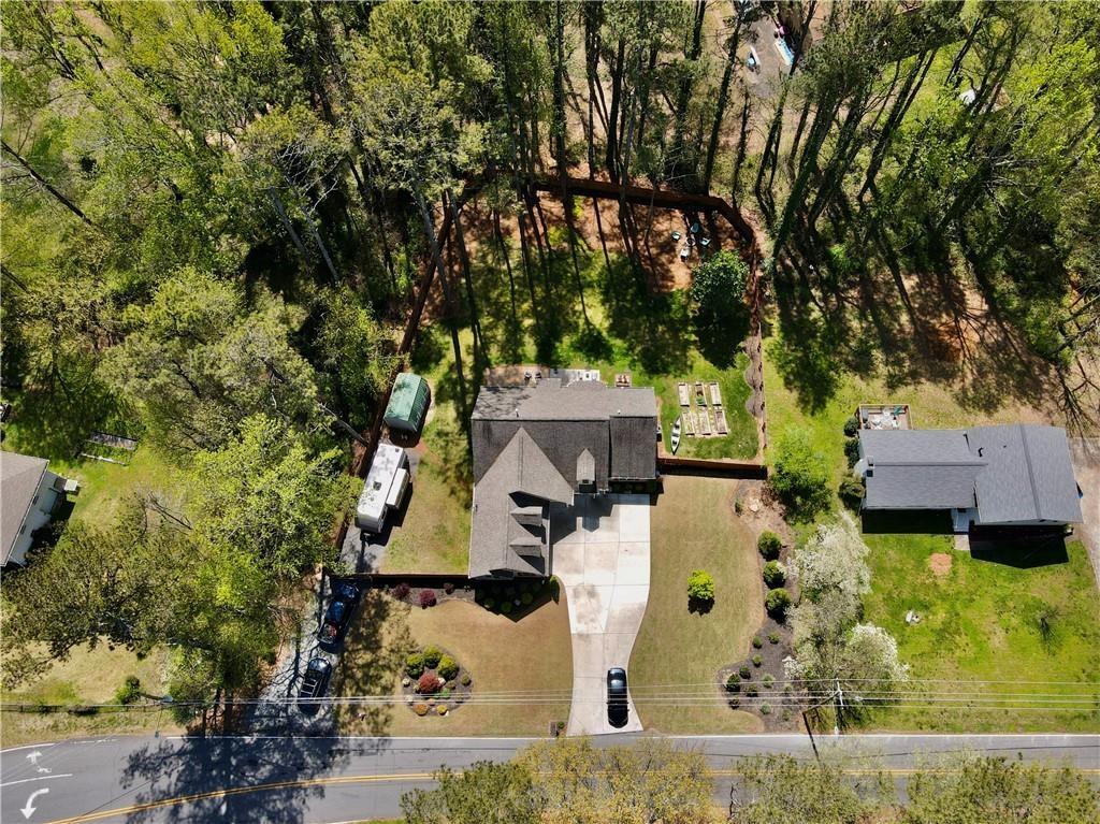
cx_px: 550
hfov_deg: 71.6
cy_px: 412
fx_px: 762
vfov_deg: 56.8
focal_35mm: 24
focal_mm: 4.5
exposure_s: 1/400
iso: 100
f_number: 2.8
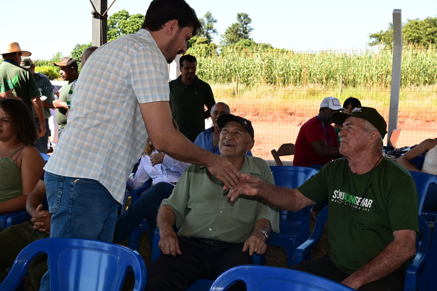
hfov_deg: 39.6
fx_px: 607
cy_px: 146
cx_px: 218
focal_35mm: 50
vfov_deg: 27.0
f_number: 8
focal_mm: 50
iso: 320
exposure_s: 1/200
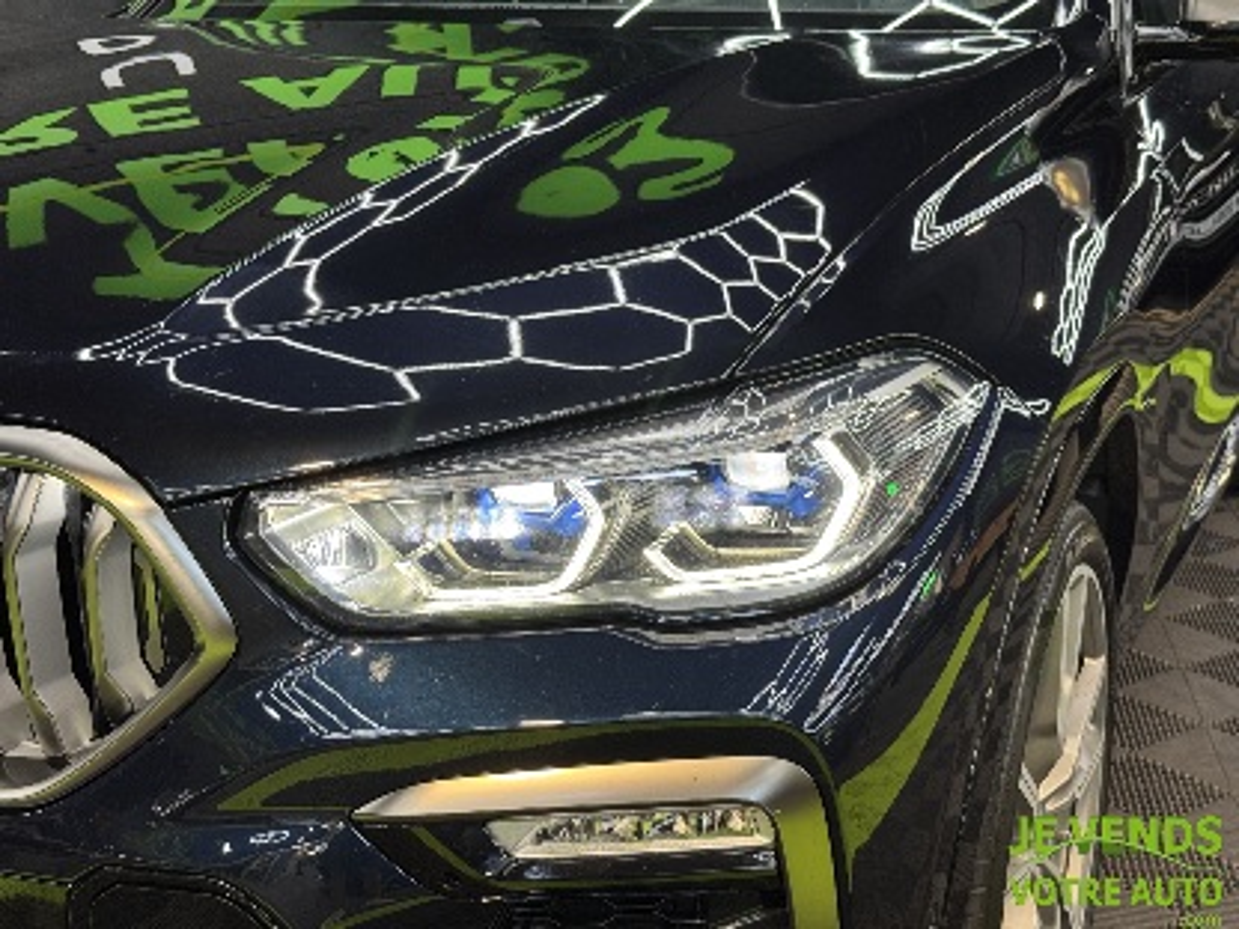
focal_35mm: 48
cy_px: 464
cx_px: 620
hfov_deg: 39.7
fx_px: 1718
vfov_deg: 30.3
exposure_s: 1/54
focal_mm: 6.76
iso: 80
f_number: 1.78
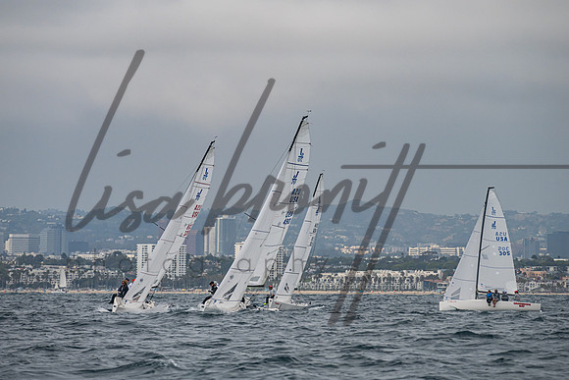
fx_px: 4300
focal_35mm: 272
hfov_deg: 7.6
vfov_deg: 5.1
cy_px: 142
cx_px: 269
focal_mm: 200
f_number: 6.3
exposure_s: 1/1000
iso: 160
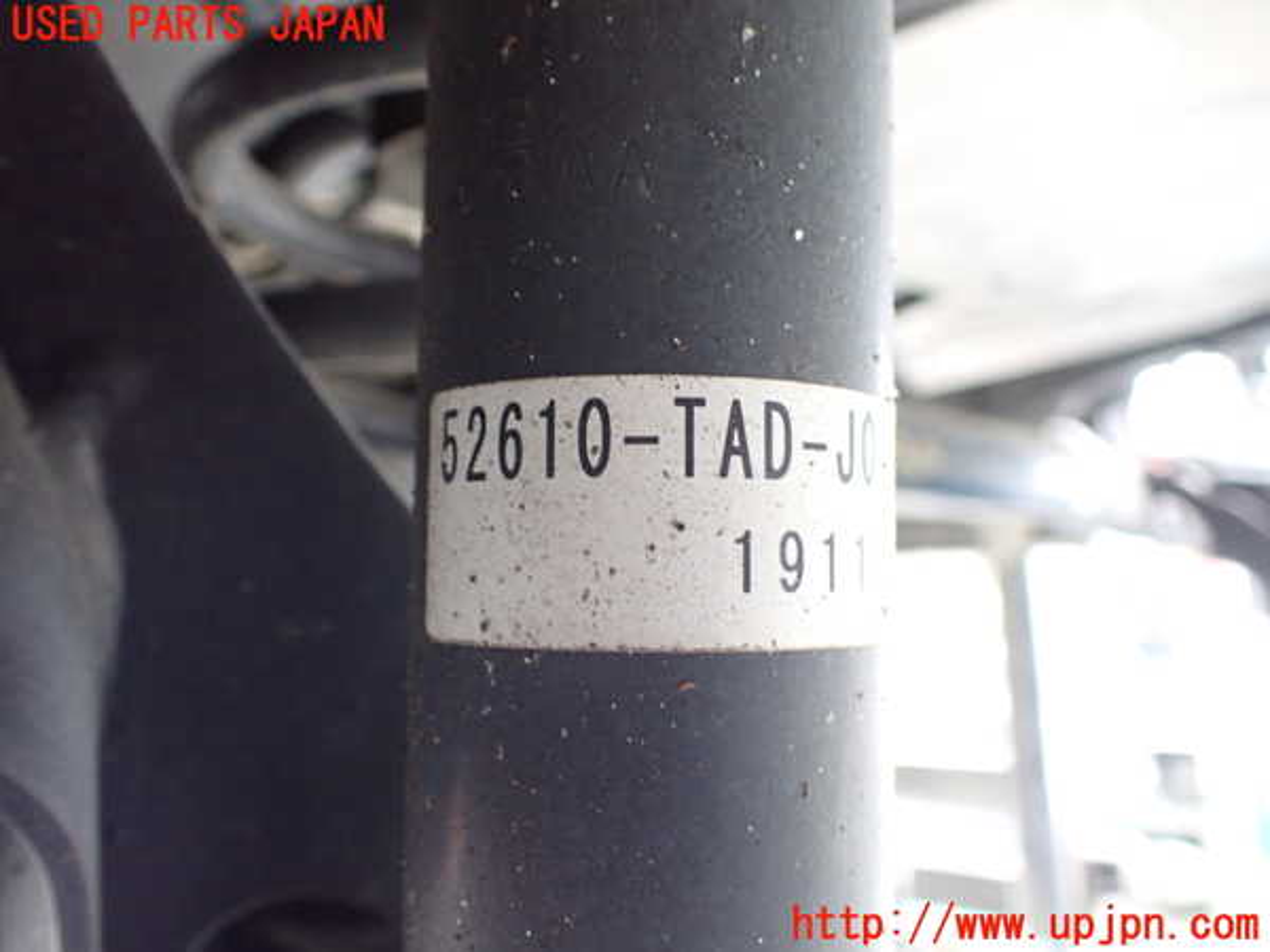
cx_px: 635
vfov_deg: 46.8
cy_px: 476
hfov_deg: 60.0
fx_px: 1101
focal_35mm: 30
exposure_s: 1/30
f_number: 2.3
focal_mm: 5.4
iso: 800
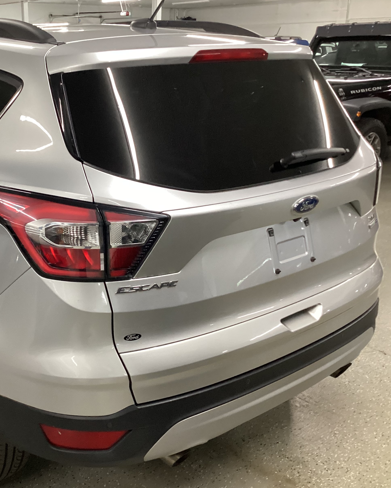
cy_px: 245
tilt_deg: -18.4
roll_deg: +0.0
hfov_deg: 35.4
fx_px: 593
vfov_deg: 44.8
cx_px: 84
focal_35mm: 41
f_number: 2.4
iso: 320
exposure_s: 1/60
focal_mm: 3.3
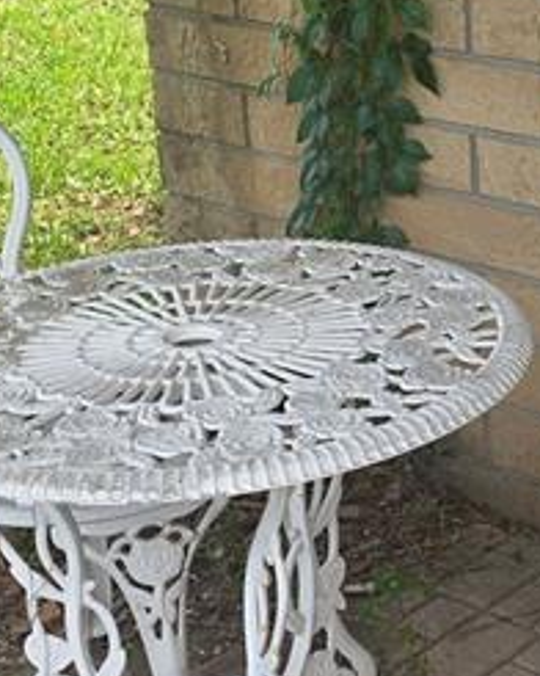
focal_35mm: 94
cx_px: 490
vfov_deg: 20.3
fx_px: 1878
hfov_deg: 16.1
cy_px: 235
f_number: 1.7
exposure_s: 1/359
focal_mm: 6.3
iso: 32
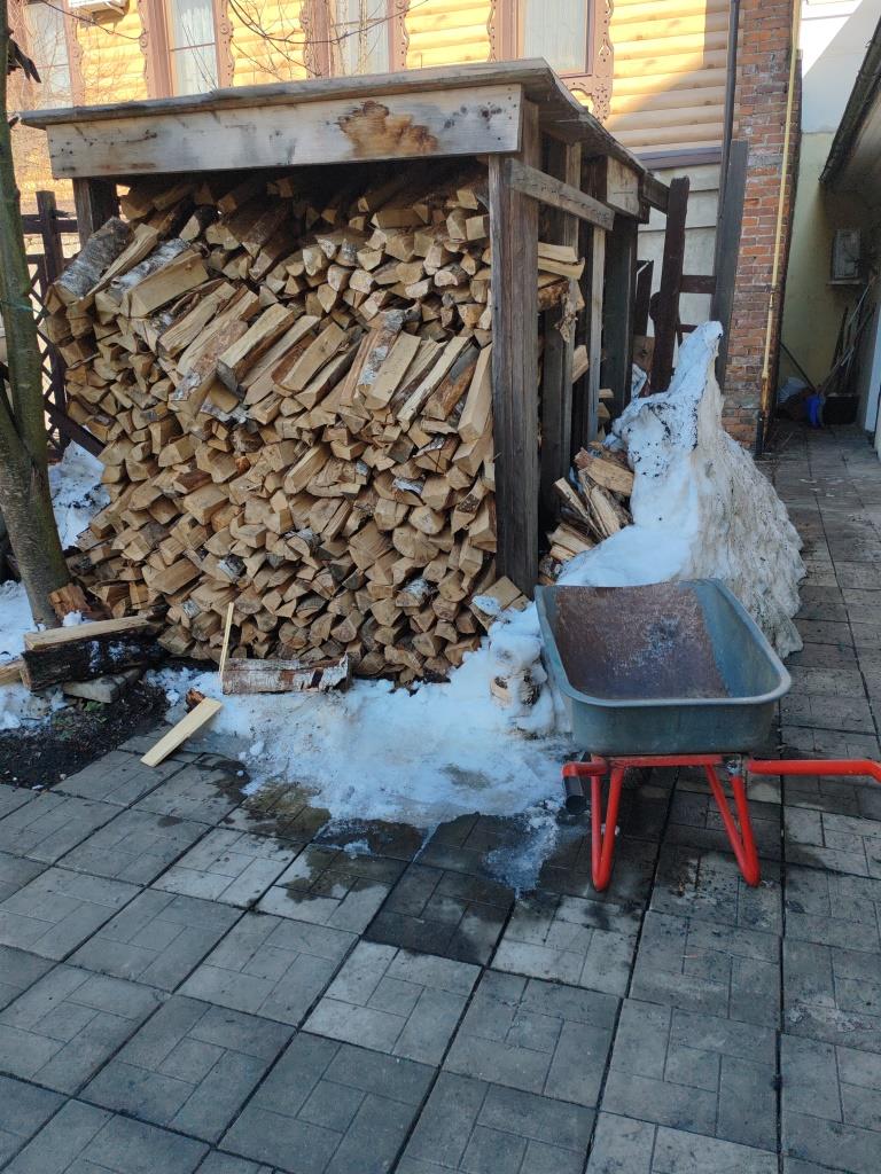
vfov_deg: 65.3
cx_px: 440
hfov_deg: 51.4
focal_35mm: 27
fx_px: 916
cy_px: 587
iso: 50
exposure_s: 1/280
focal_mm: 6.12
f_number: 1.9
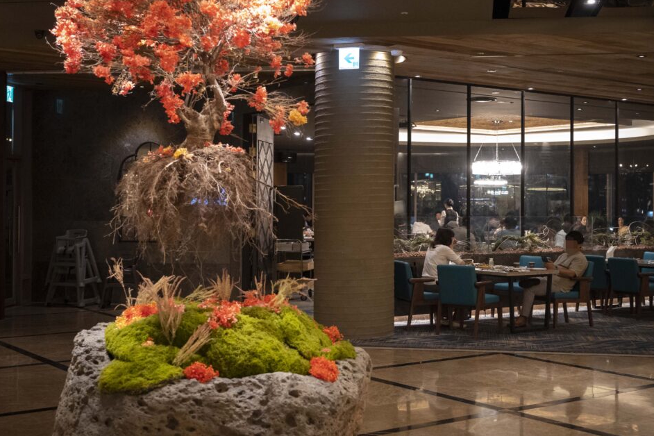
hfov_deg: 39.6
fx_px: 908
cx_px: 342
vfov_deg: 27.0
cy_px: 200
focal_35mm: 50
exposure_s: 1/160
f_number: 5.6
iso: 12800
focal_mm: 46
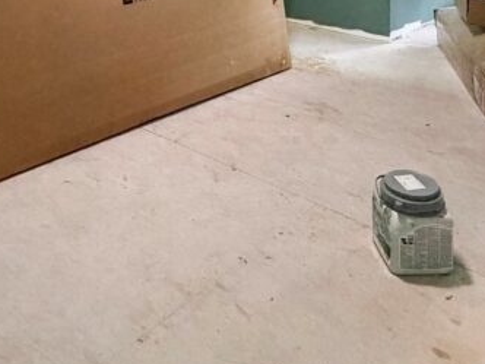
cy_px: -130
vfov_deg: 26.4
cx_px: 175
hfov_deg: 41.7
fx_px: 630
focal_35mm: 45
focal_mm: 2.22
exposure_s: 1/60
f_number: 2.2
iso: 400
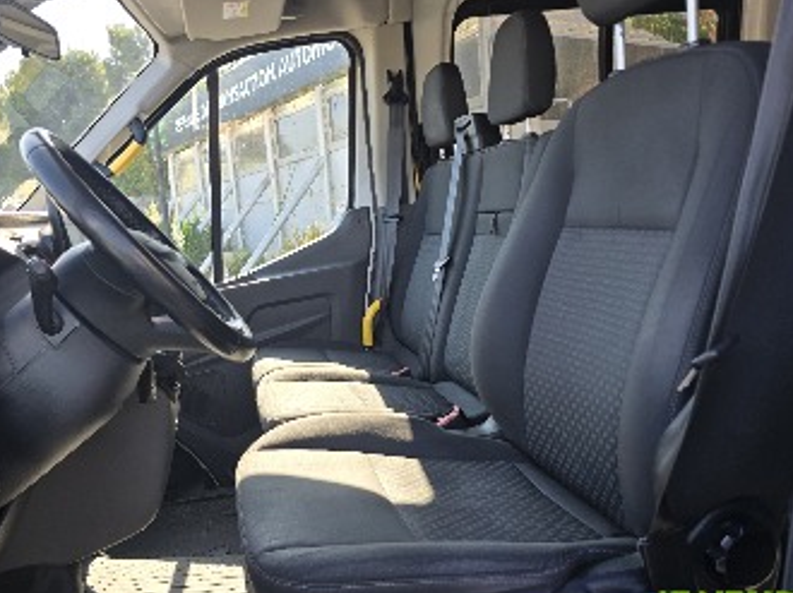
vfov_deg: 48.2
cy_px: 307
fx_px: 664
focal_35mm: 29
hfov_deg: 61.4
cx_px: 336
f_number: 1.7
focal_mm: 6.3
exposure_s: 1/180
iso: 20
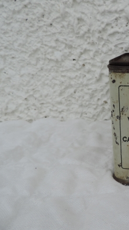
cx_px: 145
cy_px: 113
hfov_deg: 29.3
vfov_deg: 55.3
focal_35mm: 36
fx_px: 219
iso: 80
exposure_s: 1/500
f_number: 3
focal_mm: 4.3
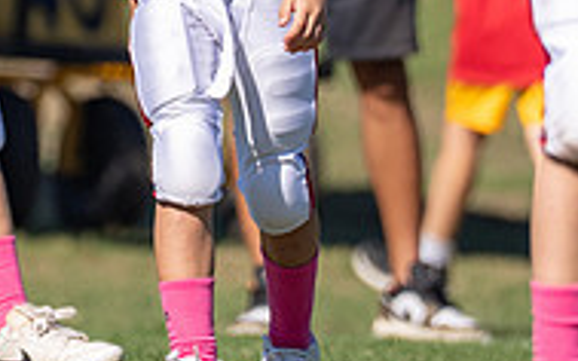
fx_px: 18913
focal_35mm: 1201
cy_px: -168
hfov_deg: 1.8
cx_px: -38
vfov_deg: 1.1
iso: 100
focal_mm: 200
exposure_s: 1/2500
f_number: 2.8
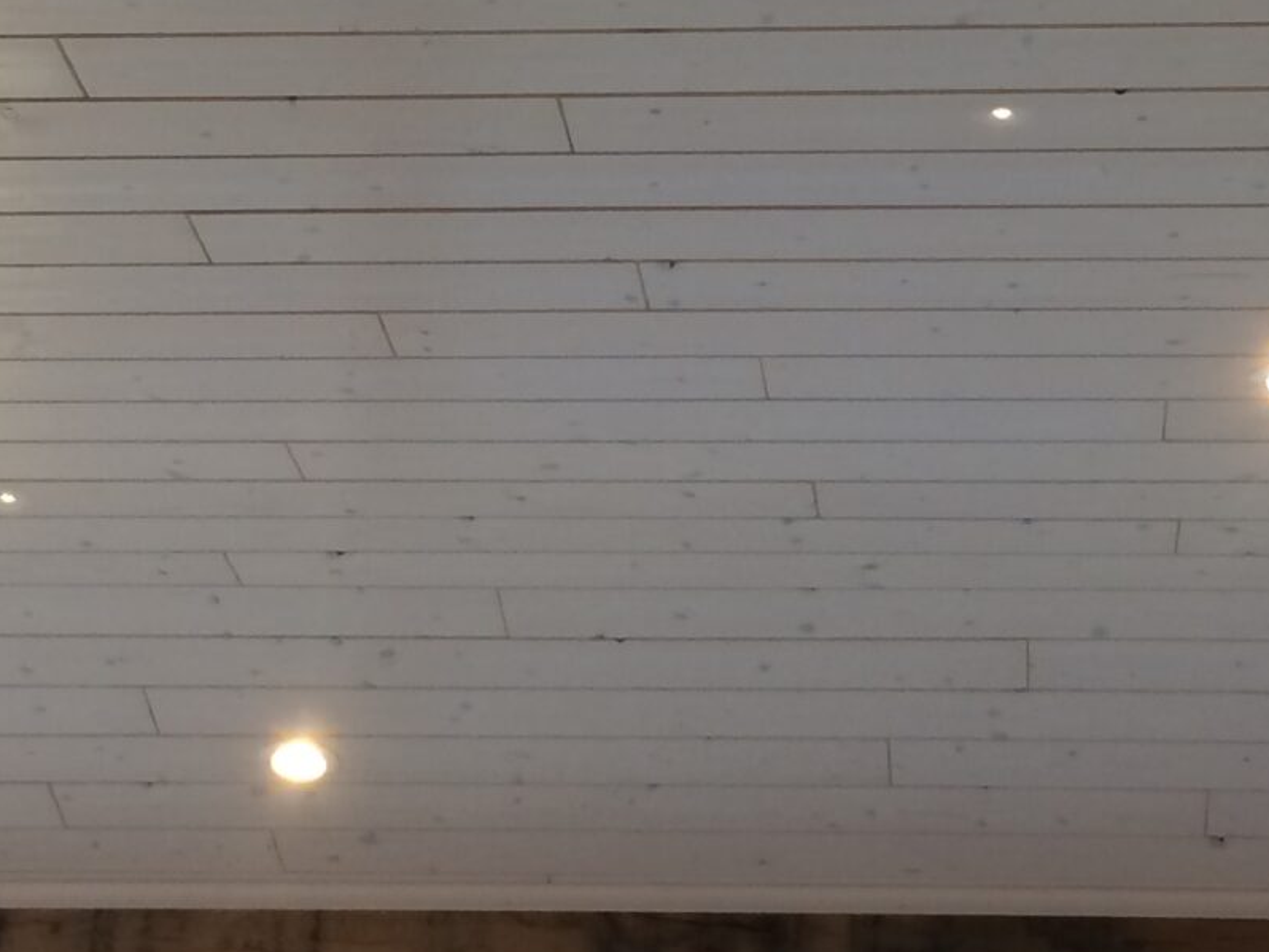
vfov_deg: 15.7
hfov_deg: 21.1
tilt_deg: +26.4
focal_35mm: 93
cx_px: 657
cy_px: 108
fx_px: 3410
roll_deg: -1.2
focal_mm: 4.15
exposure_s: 1/33
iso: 40
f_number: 2.2
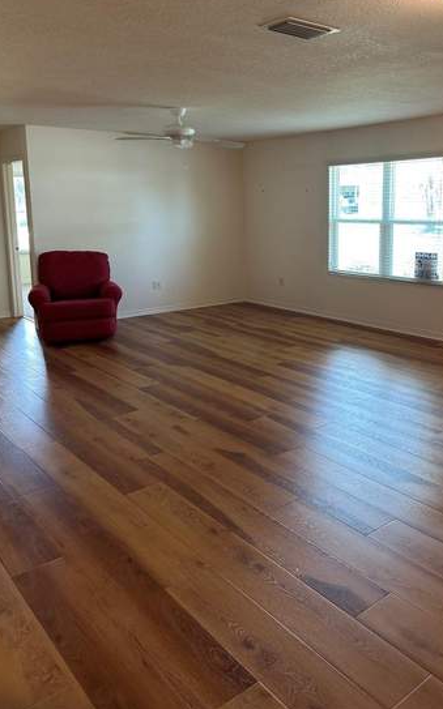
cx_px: 306
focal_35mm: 30
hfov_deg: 41.1
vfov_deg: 62.5
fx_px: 580
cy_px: 296
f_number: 1.78
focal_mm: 6.86
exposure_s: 1/60
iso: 160
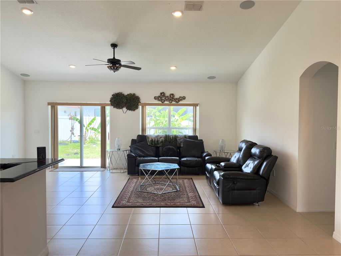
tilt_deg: -2.0
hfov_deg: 63.4
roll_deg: +0.0
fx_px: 276
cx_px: 170
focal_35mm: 28
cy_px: 128
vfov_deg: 49.7
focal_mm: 6.76
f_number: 1.78
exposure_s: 1/186
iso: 80
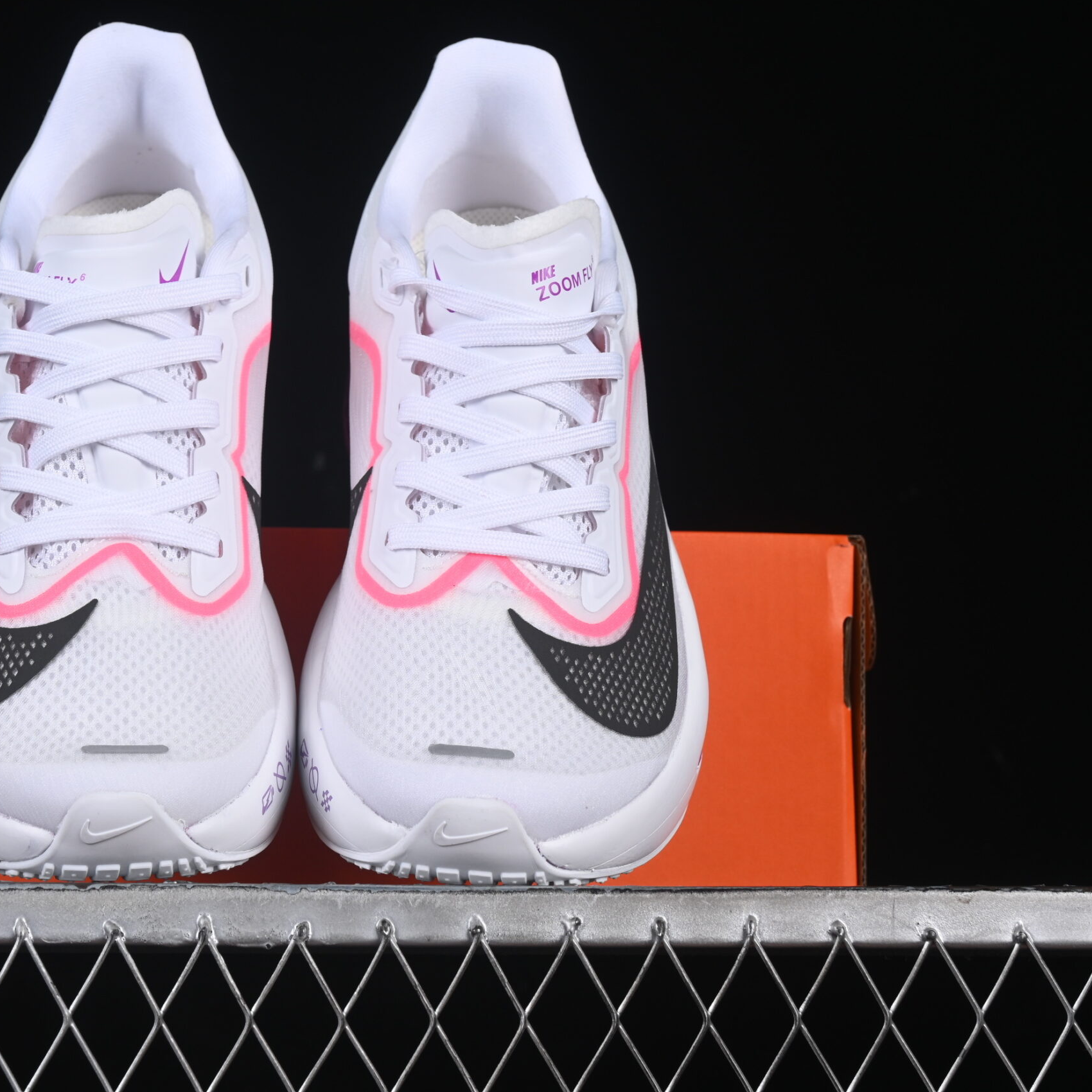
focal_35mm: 96
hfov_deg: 18.0
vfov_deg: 18.1
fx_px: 3426
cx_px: 281
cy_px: 544
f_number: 8
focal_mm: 50
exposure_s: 1/80
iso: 160
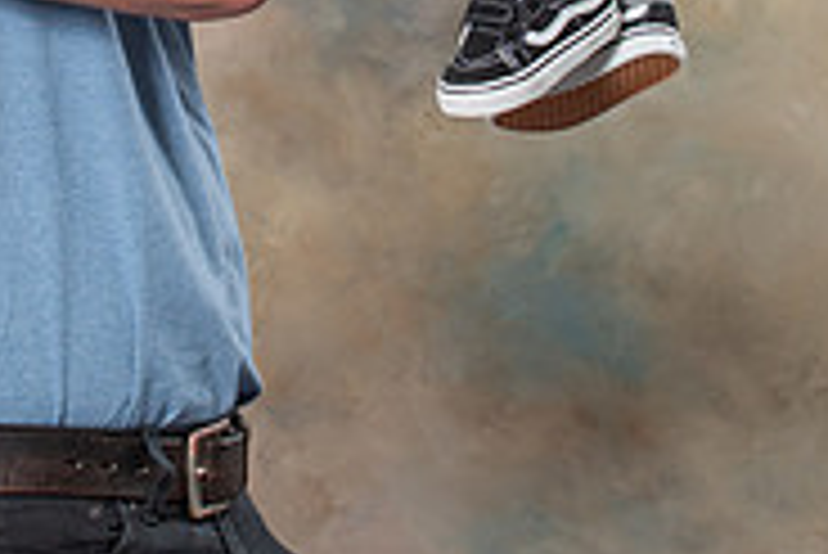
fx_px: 8309
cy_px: -256
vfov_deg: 3.8
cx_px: 235
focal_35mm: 361
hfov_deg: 5.7
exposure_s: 1/125
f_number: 5.6
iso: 200
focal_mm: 98
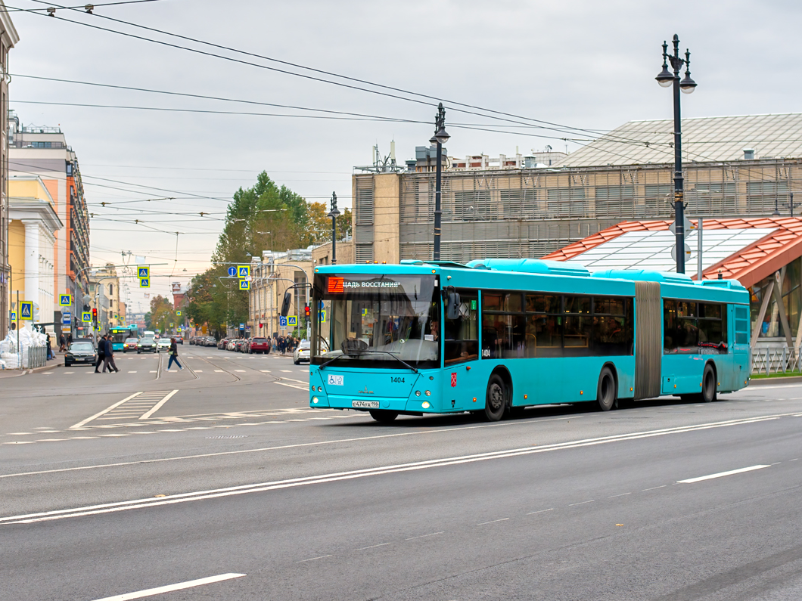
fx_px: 1575
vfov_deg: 21.6
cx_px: 462
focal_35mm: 68
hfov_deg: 28.5
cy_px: 231
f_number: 5
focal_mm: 50
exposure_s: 1/800
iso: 320
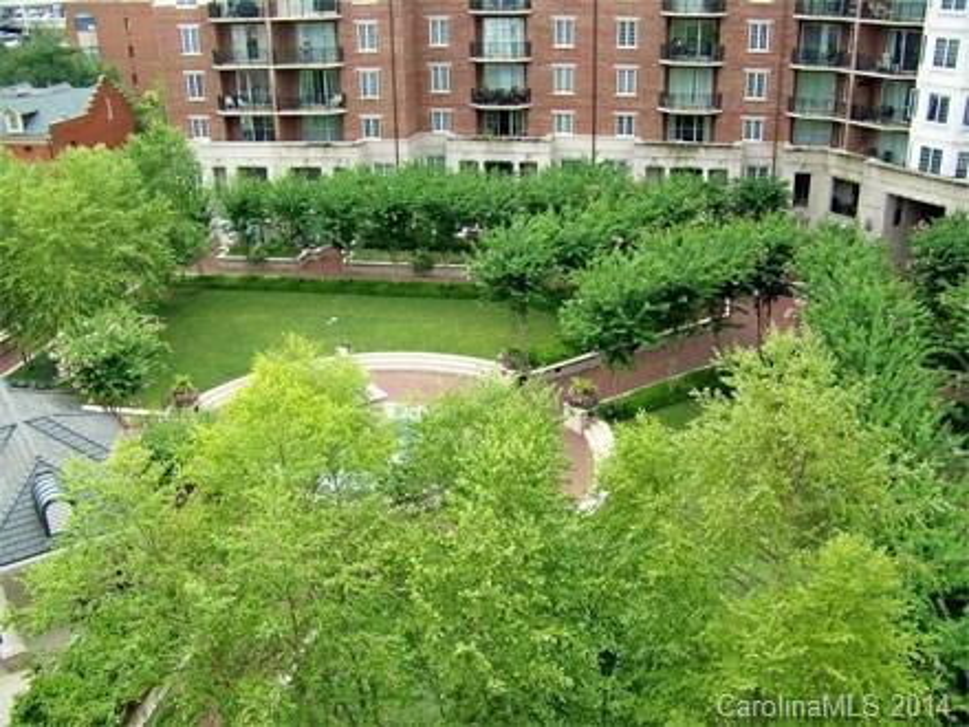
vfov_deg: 39.7
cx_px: 484
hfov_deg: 51.4
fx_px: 1008
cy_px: 364
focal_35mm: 36
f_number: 2.8
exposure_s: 1/320
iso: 64
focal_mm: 5.85
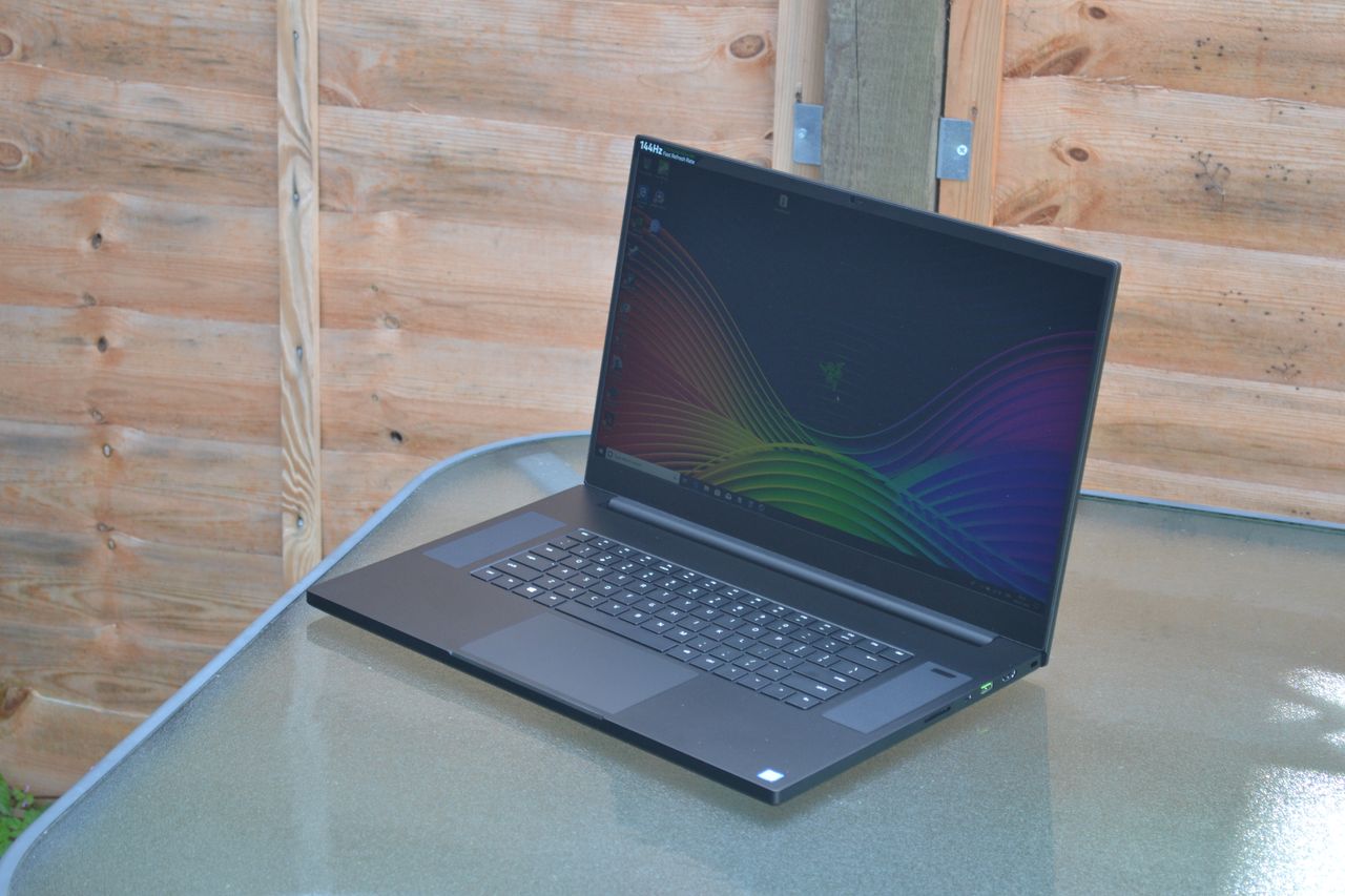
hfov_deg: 24.6
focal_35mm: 82
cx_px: 672
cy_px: 448
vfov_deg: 16.5
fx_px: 3082
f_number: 5.6
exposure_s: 1/100
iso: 400
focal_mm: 55
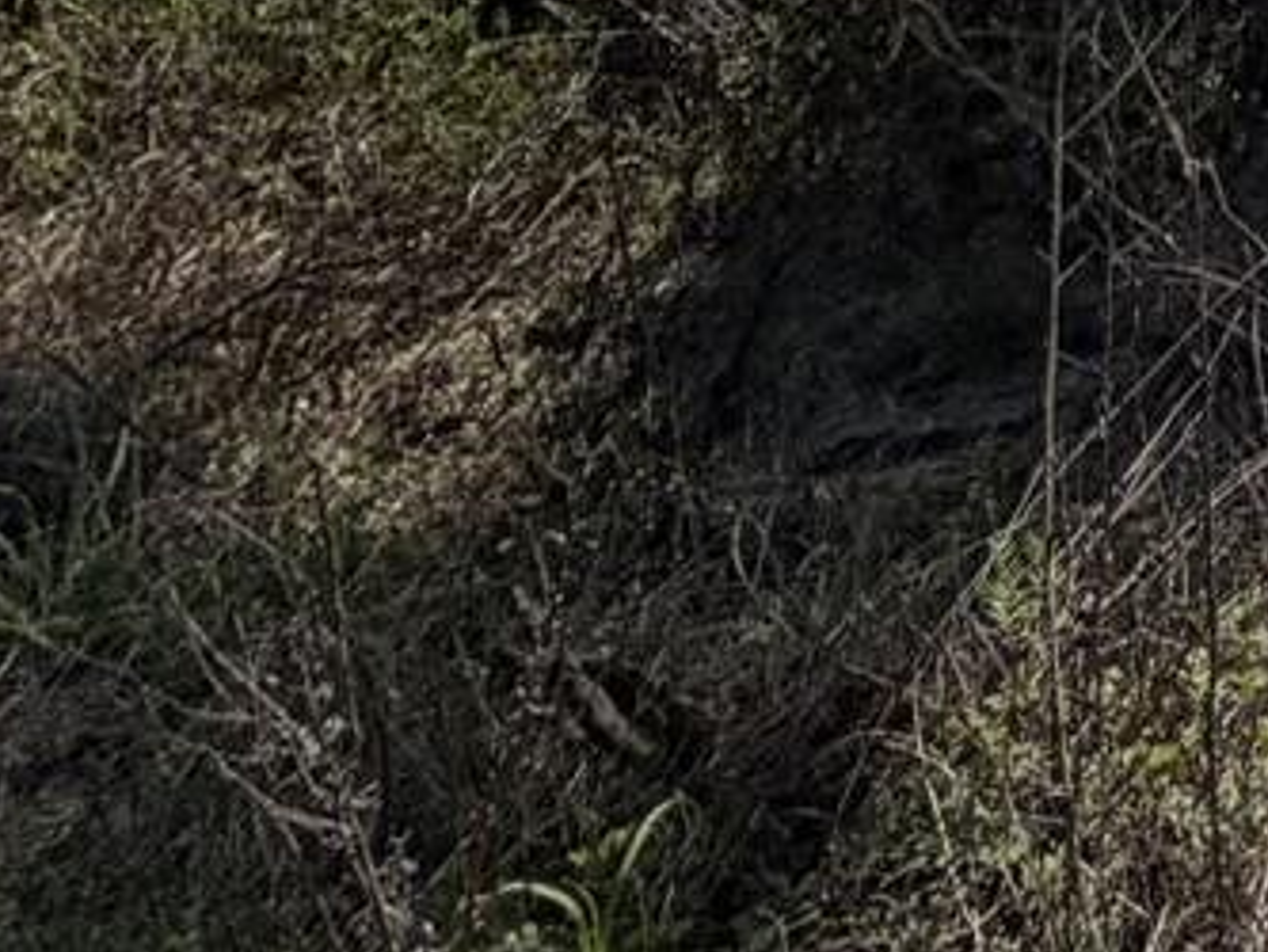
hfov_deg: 15.6
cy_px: -1877
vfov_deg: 11.1
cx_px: 2825
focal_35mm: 86
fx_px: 3151
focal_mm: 2.22
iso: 20
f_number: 2.2
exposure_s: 1/1368
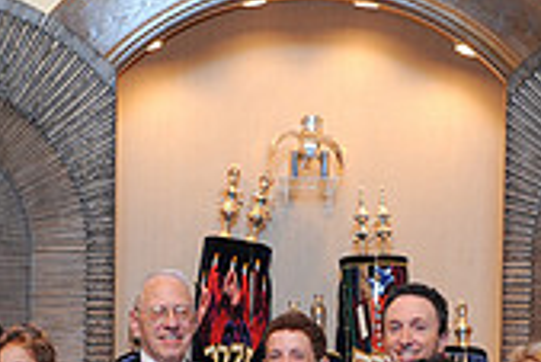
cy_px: 500
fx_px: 2061
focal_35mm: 137
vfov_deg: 9.8
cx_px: 227
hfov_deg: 15.0
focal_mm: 40
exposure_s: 1/50
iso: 500
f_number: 4.5
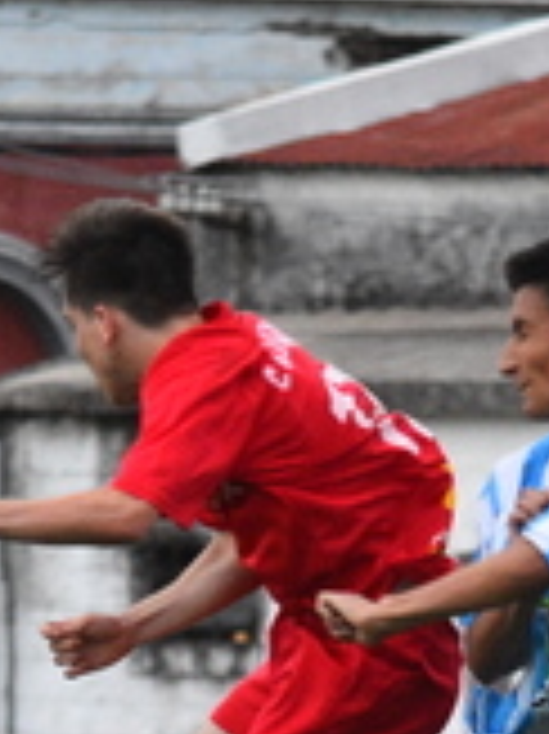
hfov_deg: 1.3
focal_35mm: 1167
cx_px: 122
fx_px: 24718
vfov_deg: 1.7
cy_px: 806
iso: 2000
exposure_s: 1/500
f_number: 5
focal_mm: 165
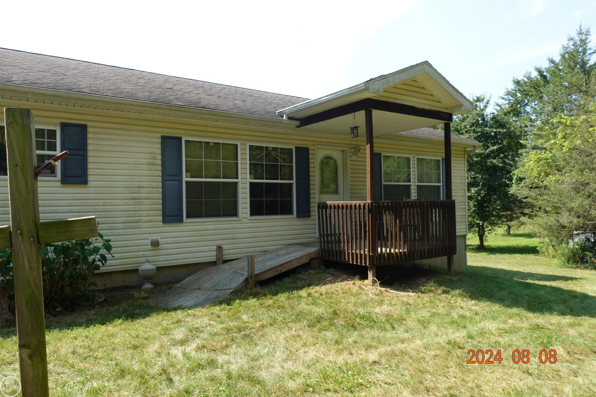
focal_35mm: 24
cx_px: 298
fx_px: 397
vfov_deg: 53.1
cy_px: 198
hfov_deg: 73.7
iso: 125
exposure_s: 1/200
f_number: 5.6
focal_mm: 9.4
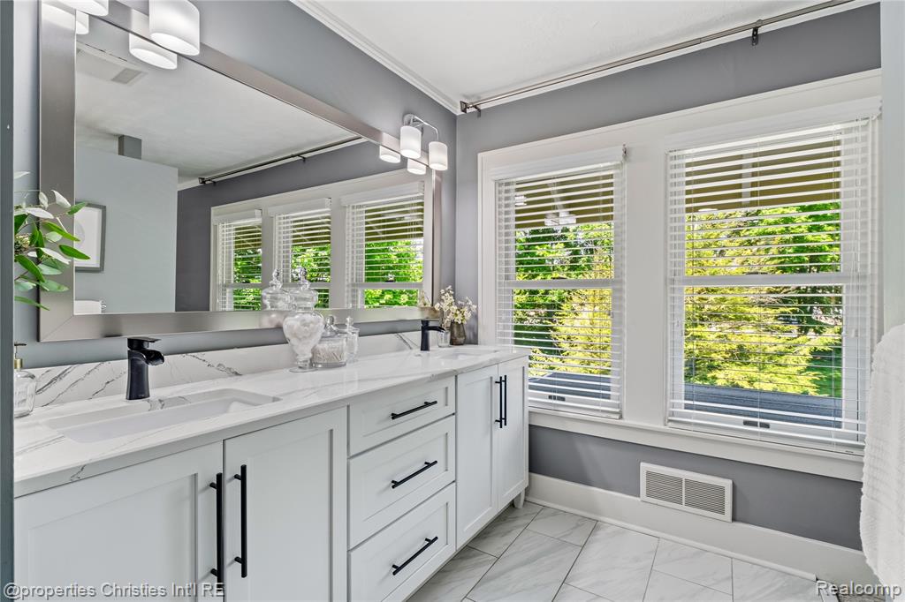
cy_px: 301
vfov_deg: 70.4
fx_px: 427
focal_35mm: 17
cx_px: 452
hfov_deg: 93.3
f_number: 8
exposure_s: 1/2
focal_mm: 11.1
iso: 640
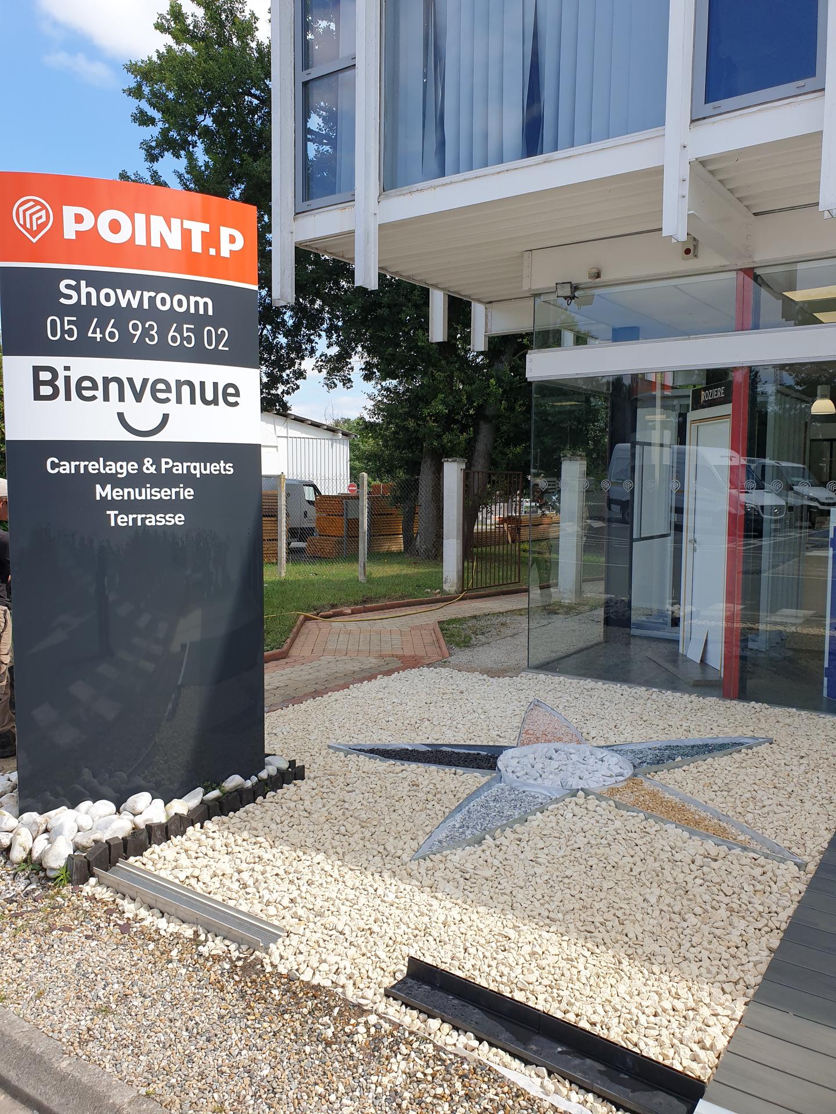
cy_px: 557
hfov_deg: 53.1
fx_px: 837
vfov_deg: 67.3
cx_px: 418
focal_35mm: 26
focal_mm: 4.3
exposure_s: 1/1096
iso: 50
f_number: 2.4
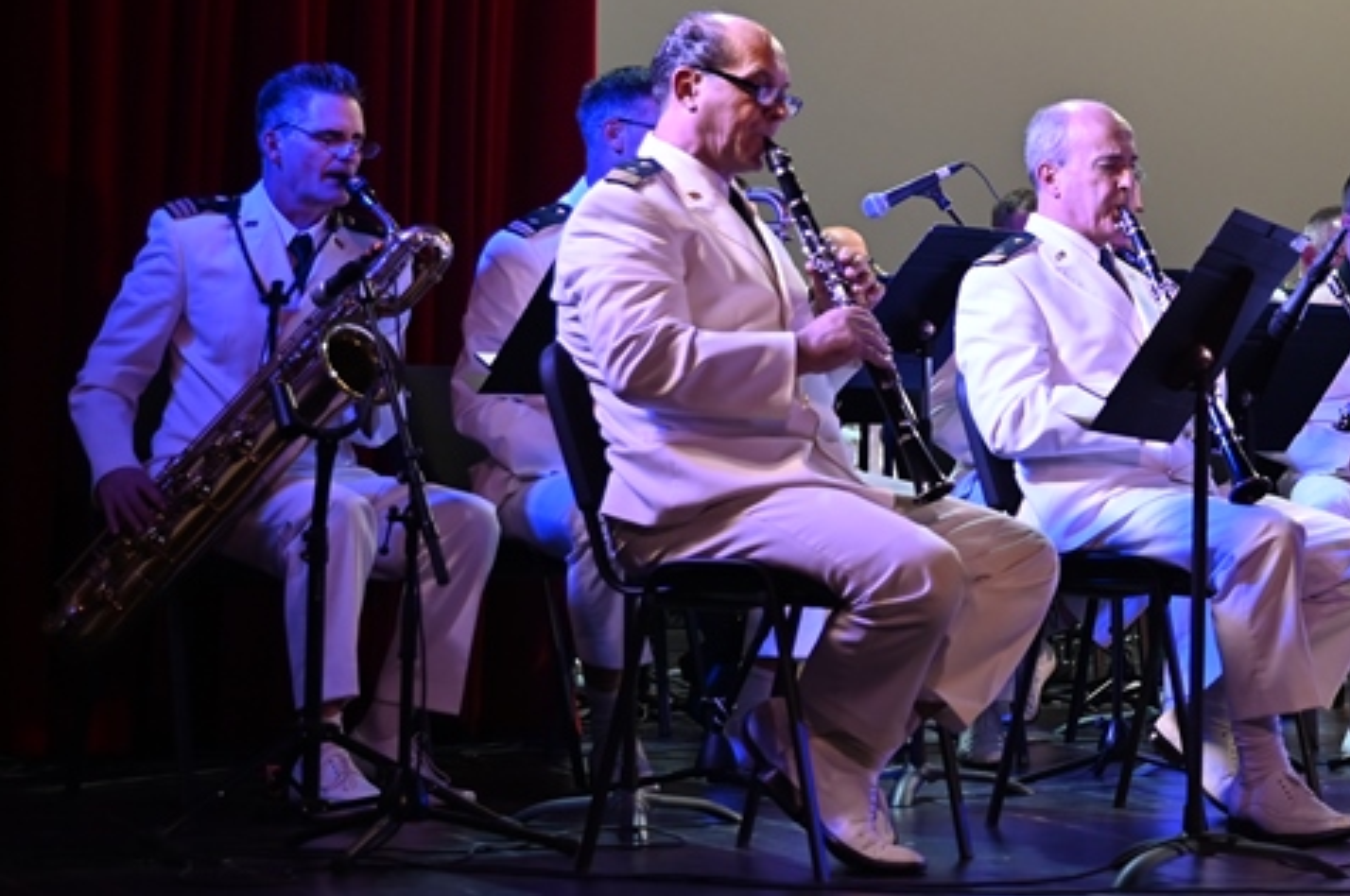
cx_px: 1404
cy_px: 166
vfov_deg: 13.7
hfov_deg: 19.9
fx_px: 3707
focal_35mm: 99
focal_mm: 46
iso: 1400
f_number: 4
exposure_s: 1/50
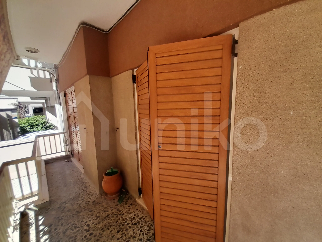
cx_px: 161
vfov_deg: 89.9
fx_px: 121
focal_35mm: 13
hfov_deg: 106.2
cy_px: 121
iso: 40
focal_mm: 1.13
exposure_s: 1/247
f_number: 2.2
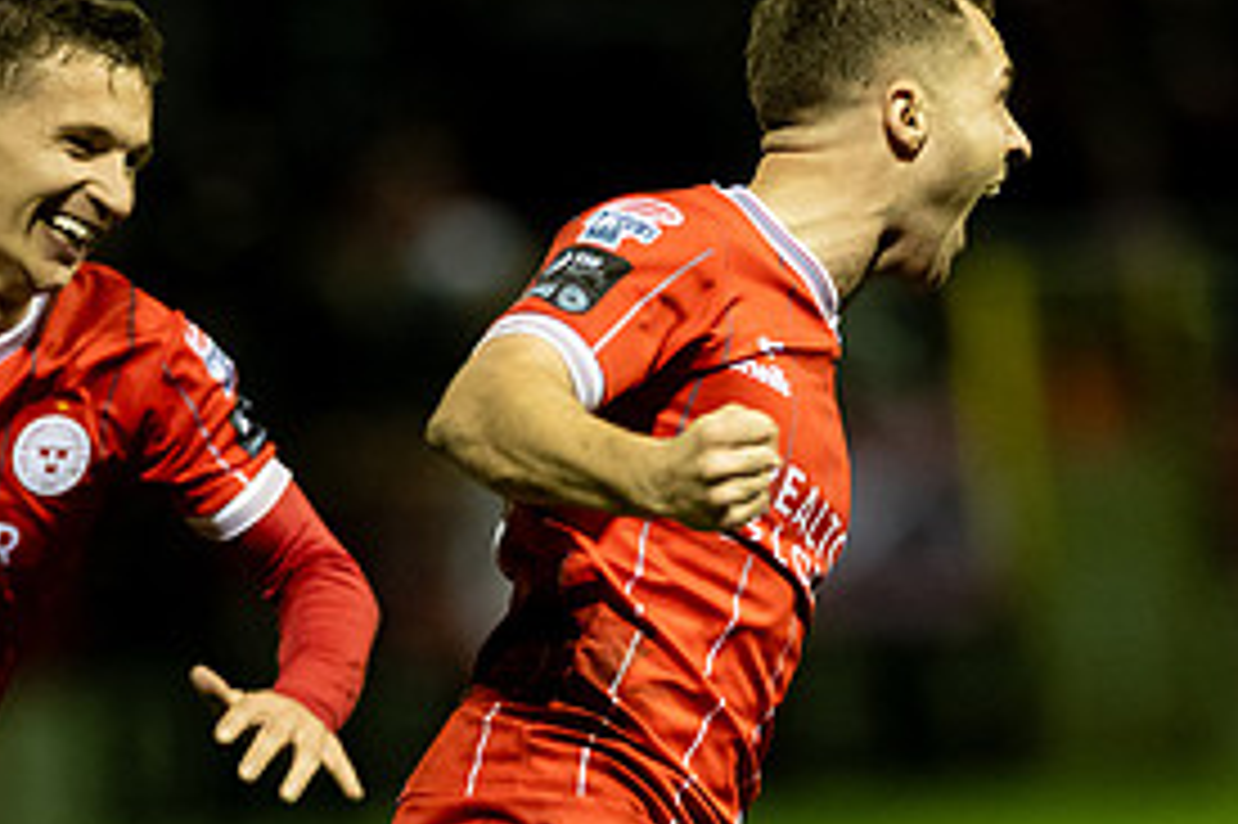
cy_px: 671
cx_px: 536
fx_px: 21720
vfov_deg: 2.2
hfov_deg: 3.3
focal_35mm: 632
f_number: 2.8
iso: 8000
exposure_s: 1/1250
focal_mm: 300
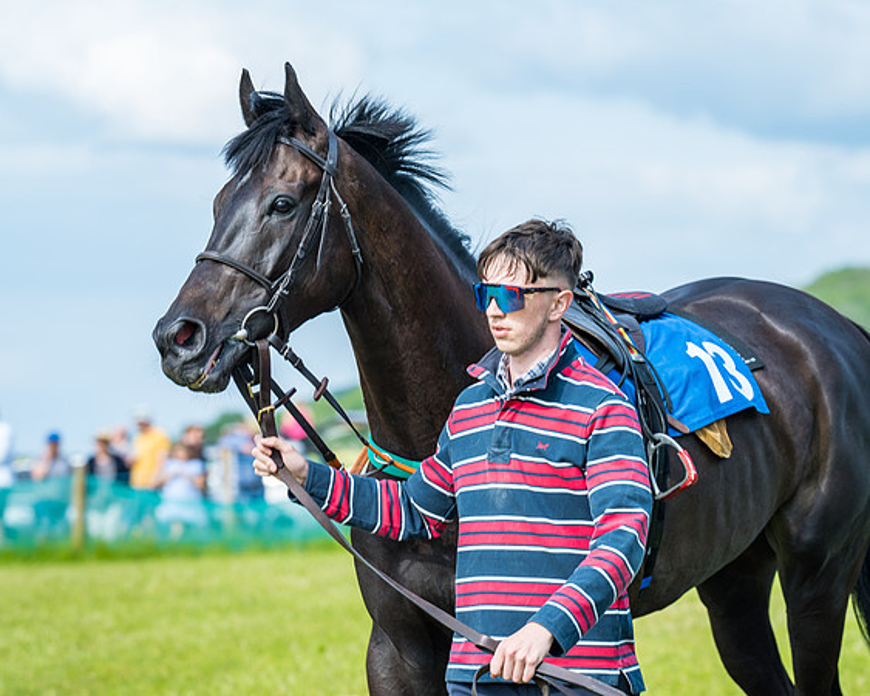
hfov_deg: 11.3
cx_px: 336
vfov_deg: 9.0
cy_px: 313
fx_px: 4403
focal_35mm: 171
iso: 50
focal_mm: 135
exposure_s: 1/250
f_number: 4
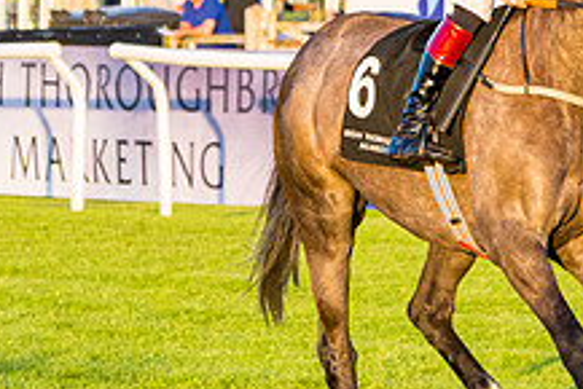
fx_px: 7665
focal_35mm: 473
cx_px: 700
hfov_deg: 4.3
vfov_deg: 2.9
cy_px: 191
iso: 400
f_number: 4
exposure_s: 1/640
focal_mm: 86
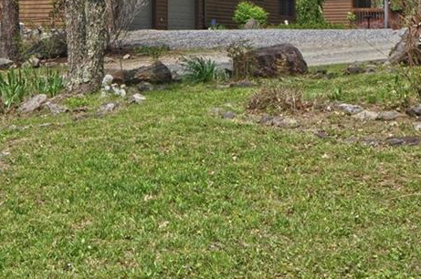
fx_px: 934
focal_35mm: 80
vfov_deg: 16.6
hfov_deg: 25.1
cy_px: -16
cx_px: 106
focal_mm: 24
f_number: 10
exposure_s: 1/250
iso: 200
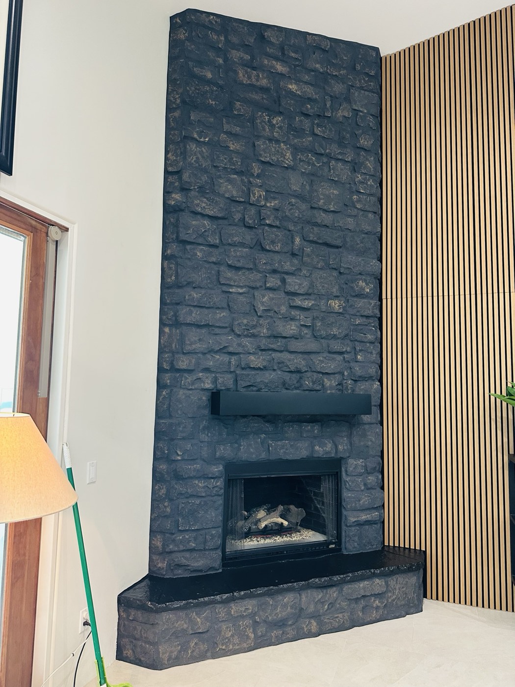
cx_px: 258
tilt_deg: +5.0
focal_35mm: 24
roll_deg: -1.7
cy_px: 344
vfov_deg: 71.6
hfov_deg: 56.8
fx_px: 476
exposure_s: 1/60
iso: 400
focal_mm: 6.86
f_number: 1.78
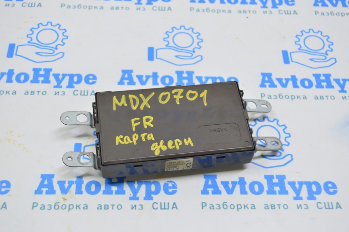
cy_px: 116
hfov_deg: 38.9
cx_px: 174
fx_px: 494
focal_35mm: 51
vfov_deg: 26.4
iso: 400
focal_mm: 34
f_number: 5.6
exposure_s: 1/20
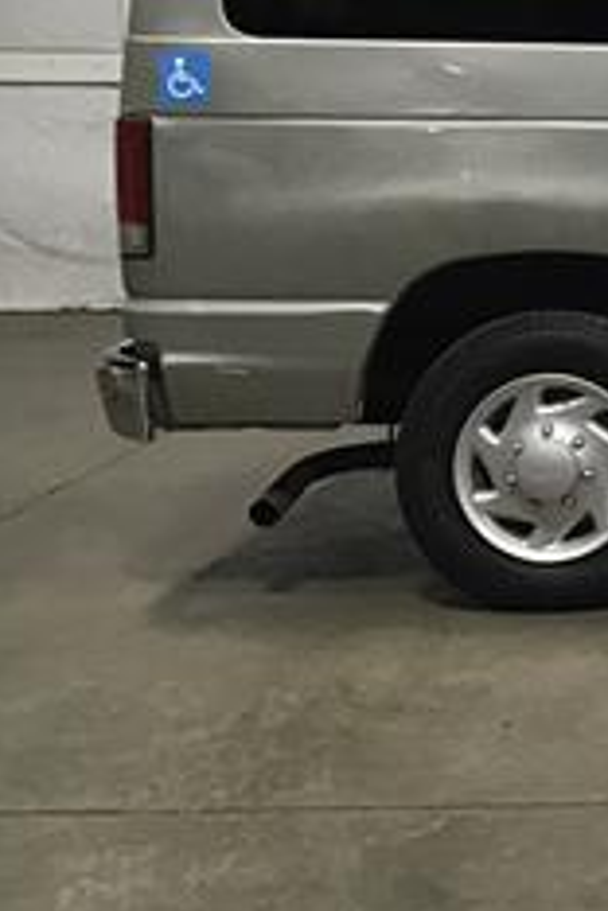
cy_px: 58
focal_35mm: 88
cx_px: 1146
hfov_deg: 13.6
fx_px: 2229
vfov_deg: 22.5
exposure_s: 1/30
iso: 64
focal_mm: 3.3
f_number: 2.4
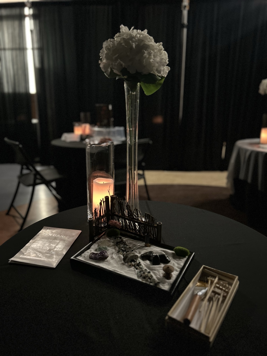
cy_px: 178
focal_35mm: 26
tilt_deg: -15.1
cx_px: 134
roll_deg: +0.0
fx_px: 267
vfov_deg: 67.3
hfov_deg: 53.1
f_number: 1.5
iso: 1250
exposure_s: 1/15
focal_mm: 5.7
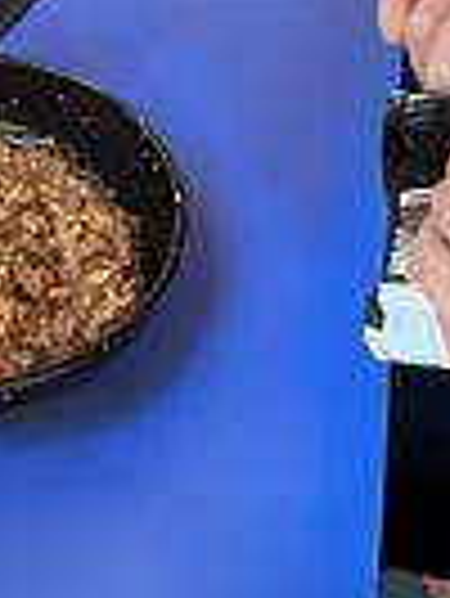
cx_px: -513
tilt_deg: -50.9
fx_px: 2163
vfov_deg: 15.7
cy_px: 459
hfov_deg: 10.7
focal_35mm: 125
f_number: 1.6
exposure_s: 1/60
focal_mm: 5.1
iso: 500
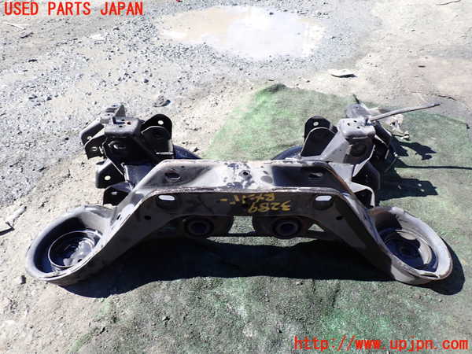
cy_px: 177
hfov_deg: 69.4
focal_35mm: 25
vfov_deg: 54.9
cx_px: 236
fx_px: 341
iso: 100
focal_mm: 4.5
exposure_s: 1/400
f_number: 2.8
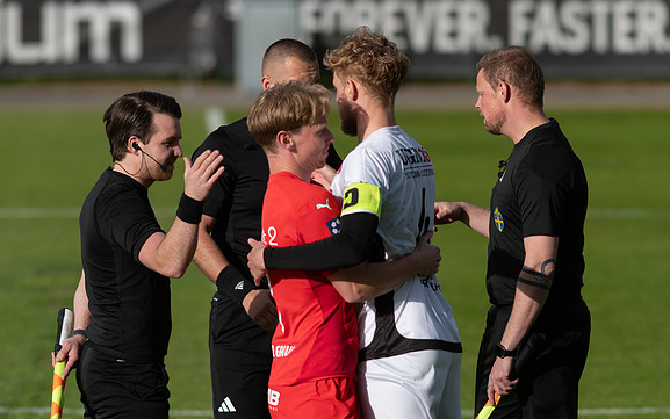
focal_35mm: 465
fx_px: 8493
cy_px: 218
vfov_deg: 2.8
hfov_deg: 4.5
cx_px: 334
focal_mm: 300
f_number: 4
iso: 100
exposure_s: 1/1250
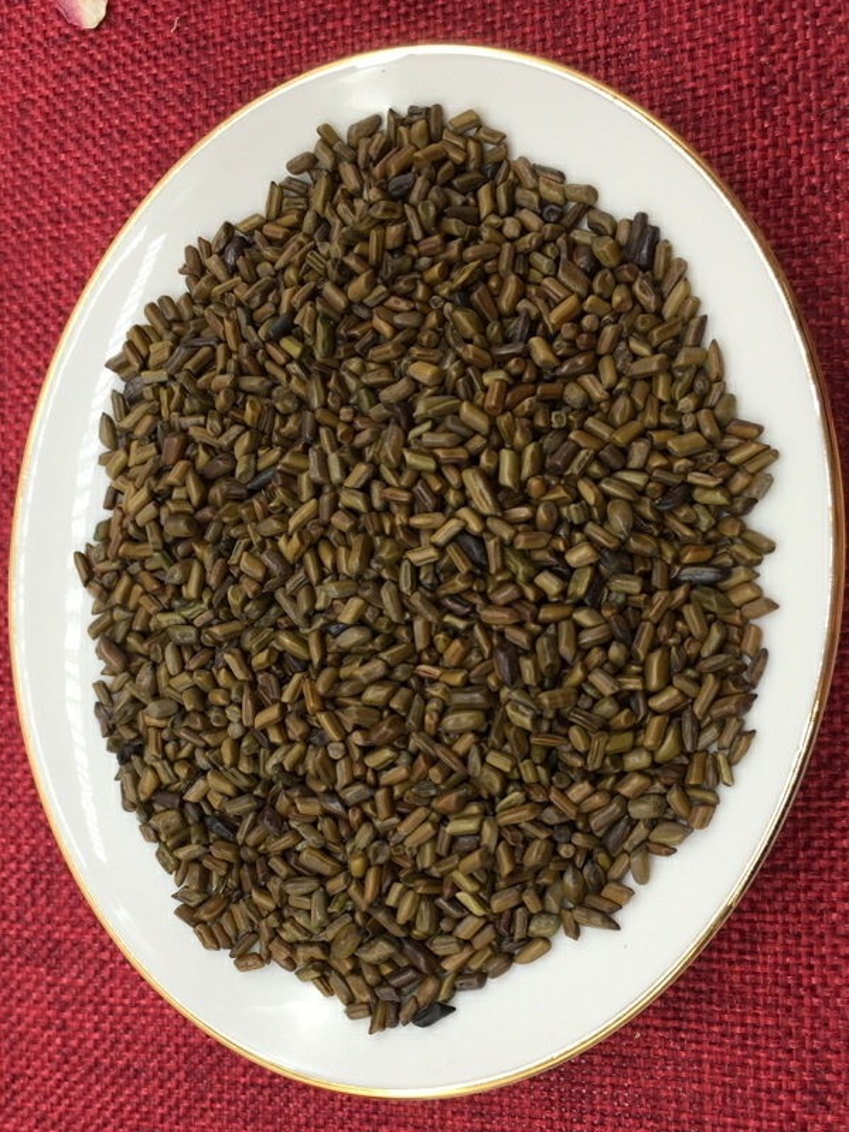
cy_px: 566
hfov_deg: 48.2
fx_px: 948
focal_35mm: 29
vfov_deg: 61.7
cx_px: 424
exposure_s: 1/129
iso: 32
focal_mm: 4.15
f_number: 2.2
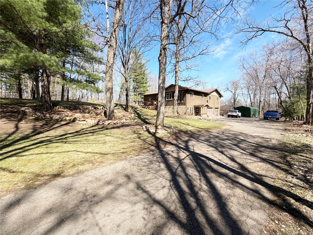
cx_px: 156
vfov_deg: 85.7
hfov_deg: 102.1
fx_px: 127
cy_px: 118
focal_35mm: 14
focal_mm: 2.22
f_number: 2.2
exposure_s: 1/726
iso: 40
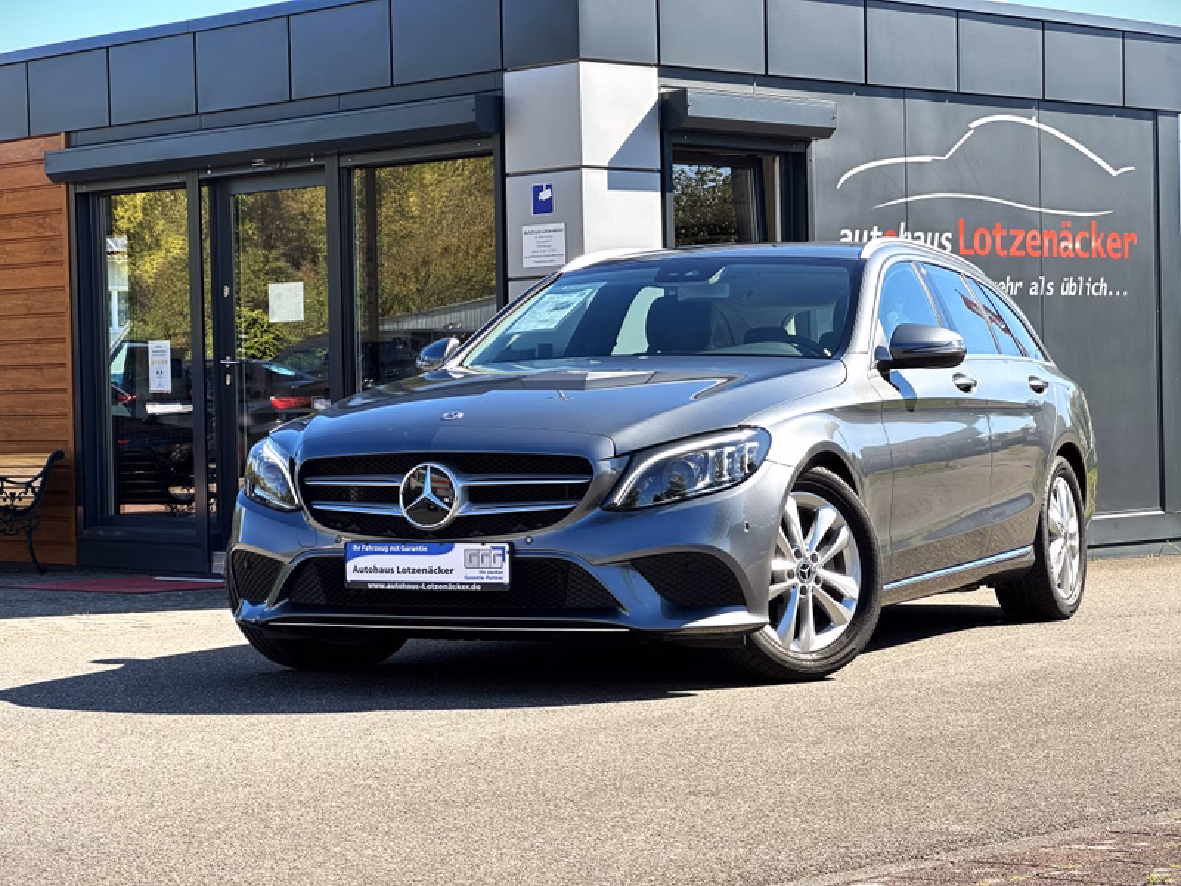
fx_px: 2627
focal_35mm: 77
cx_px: 590
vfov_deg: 19.1
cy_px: 443
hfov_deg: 25.3
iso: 32
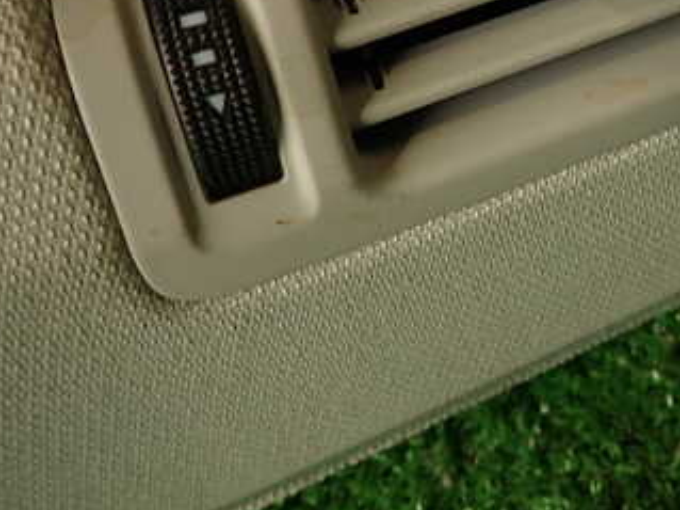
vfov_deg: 29.4
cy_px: 38
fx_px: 923
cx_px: 571
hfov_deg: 38.5
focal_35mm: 47
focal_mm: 4.5
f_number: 2
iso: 100
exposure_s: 1/100
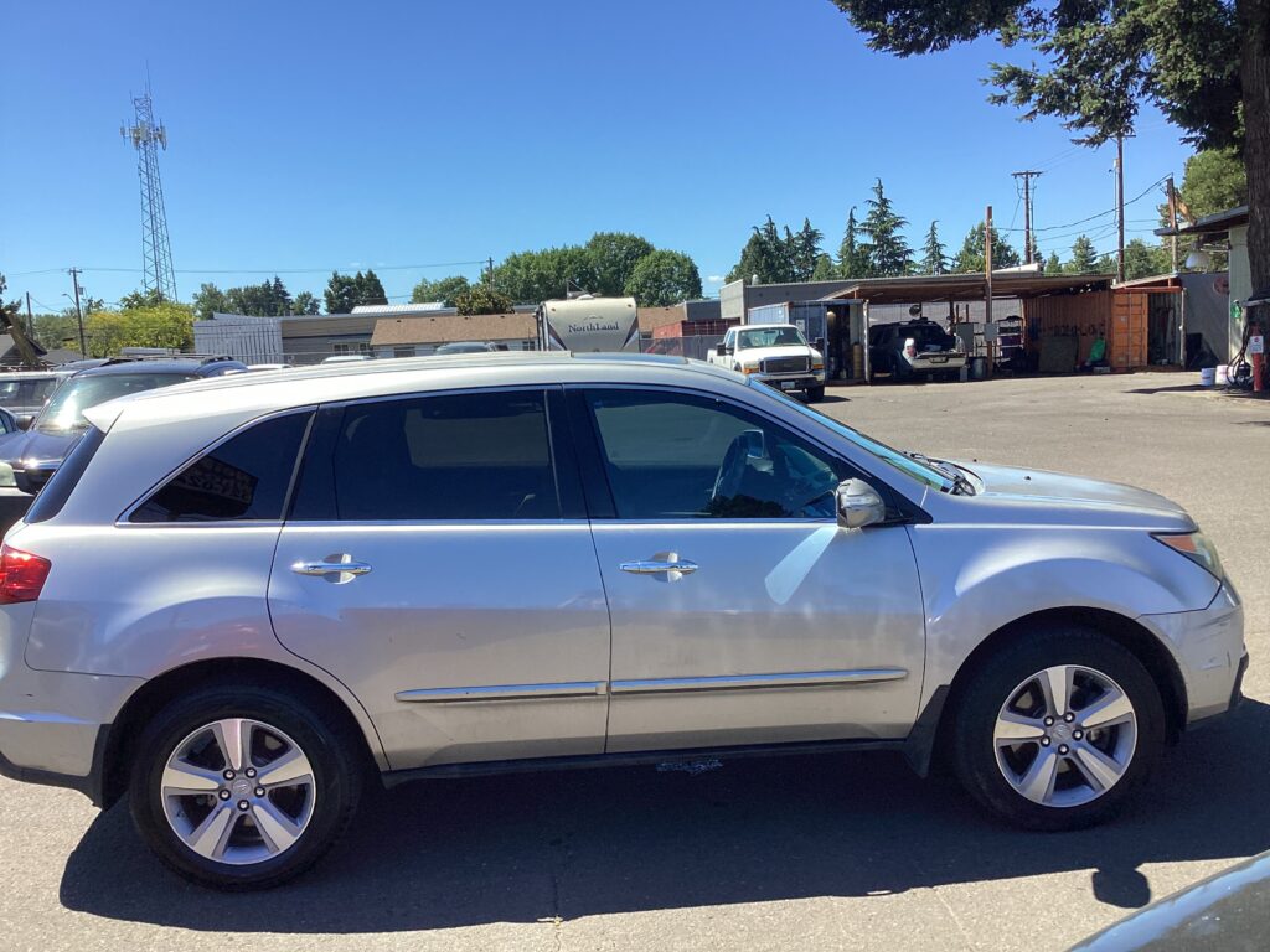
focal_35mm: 31
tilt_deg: -6.8
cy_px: 476
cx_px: 635
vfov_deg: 45.4
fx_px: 1137
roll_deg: +3.0
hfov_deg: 58.4
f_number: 2.4
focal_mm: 3.3
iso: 25
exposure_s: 1/970
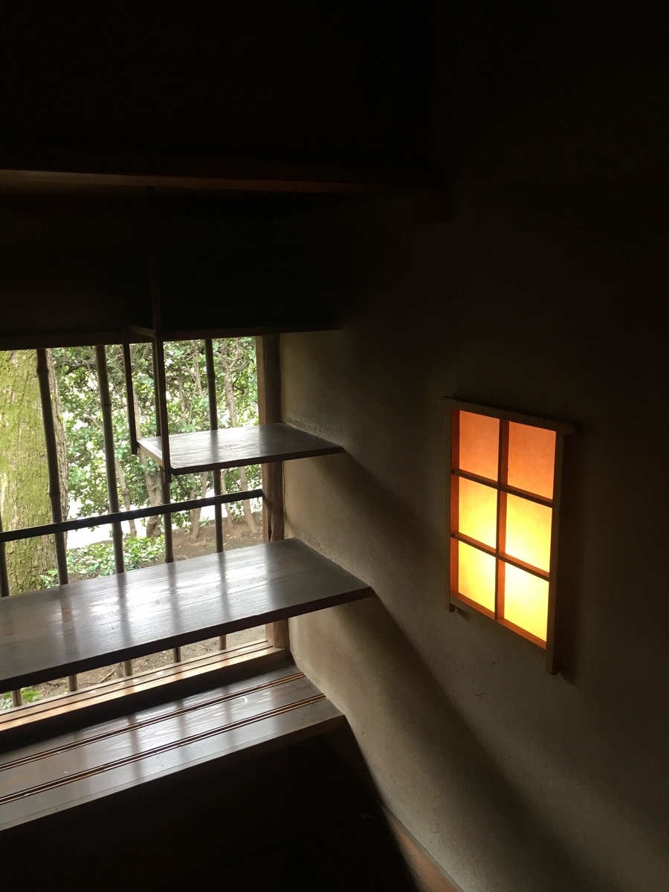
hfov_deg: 48.2
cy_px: 446
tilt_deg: -12.4
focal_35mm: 29
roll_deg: +1.9
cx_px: 334
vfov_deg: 61.7
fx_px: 747
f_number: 2.2
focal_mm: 4.15
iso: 80
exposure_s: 1/30
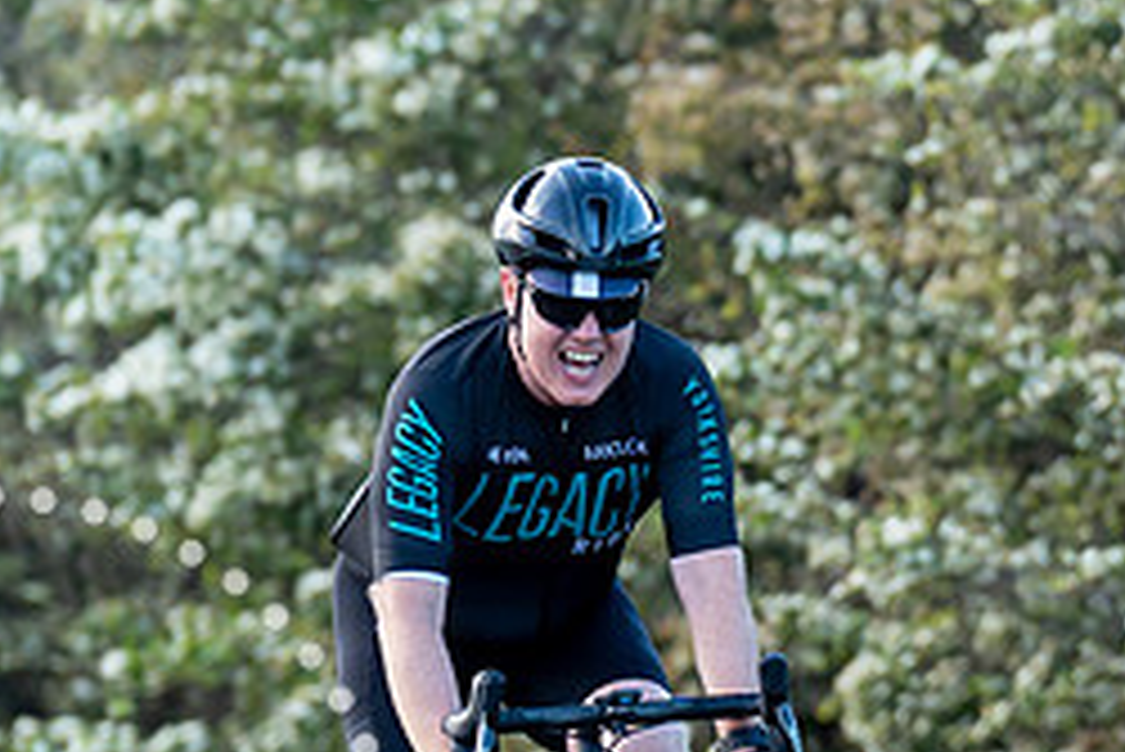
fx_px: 29203
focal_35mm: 934
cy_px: 380
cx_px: 657
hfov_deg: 2.2
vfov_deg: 1.5
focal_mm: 200
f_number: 3.2
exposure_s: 1/640
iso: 400
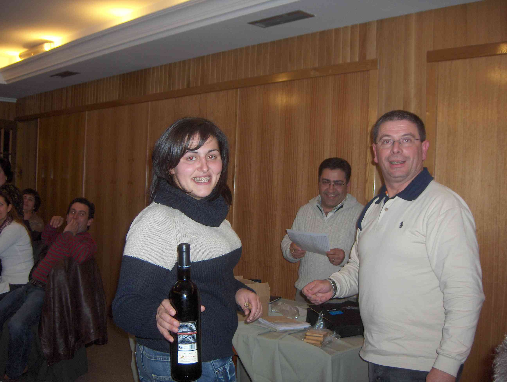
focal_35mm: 39
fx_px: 572
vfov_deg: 36.9
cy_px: 191
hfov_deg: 47.8
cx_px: 254
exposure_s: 1/60
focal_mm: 8
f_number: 2.8
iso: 100
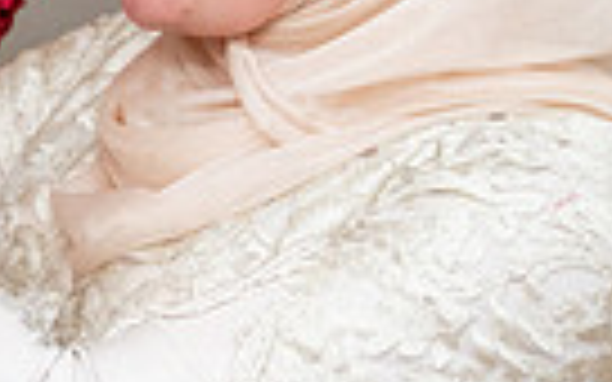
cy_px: -82
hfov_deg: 12.4
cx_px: -551
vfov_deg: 8.6
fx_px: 2519
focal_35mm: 151
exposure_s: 1/160
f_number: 2.8
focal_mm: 32
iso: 1600
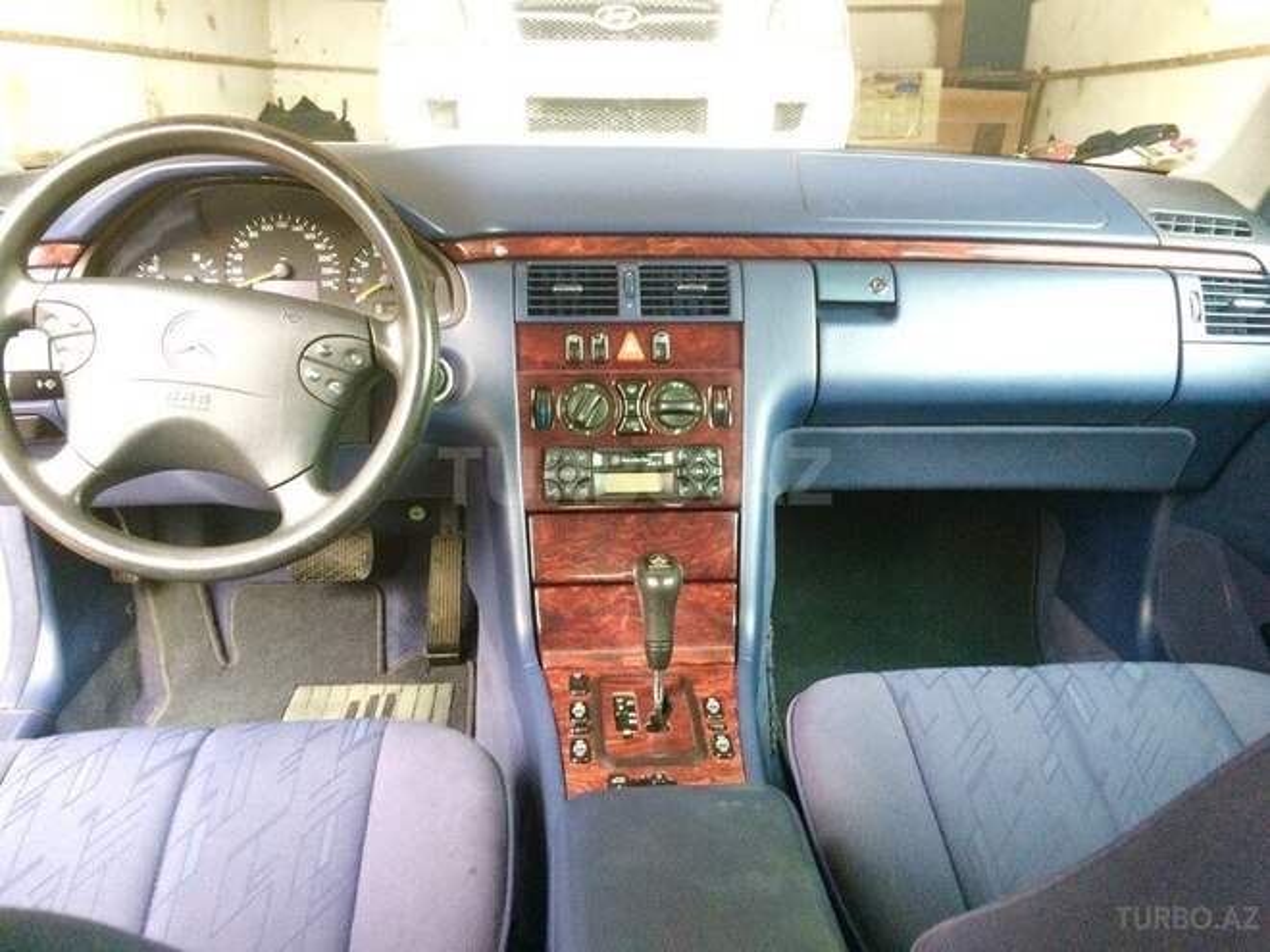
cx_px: 635
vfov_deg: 48.2
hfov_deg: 61.7
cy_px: 476
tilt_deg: -17.6
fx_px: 1064
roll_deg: -0.1
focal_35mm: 29
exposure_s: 1/33
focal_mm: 4.15
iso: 200
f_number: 2.2
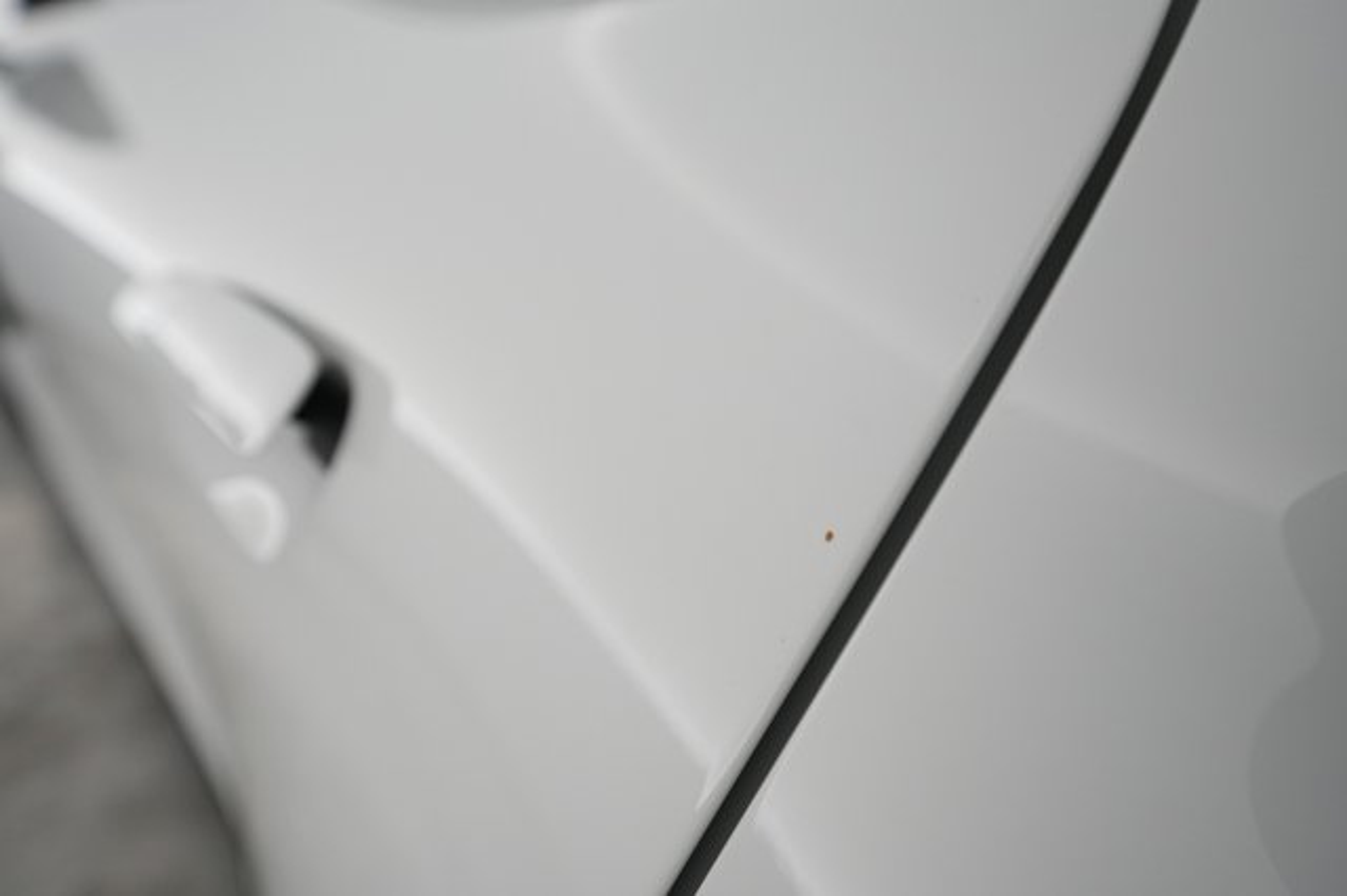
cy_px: 448
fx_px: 897
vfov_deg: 53.1
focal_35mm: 24
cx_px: 674
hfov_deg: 73.8
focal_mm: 24
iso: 2000
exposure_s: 1/125
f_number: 5
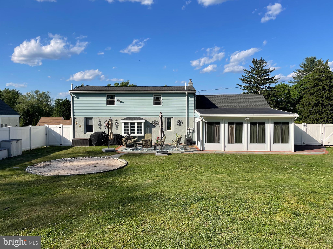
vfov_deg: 53.1
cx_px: 166
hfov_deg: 67.3
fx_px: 250
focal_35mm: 26
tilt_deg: -2.6
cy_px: 124
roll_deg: +0.2
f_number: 1.6
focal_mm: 4.2
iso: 32
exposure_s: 1/3610
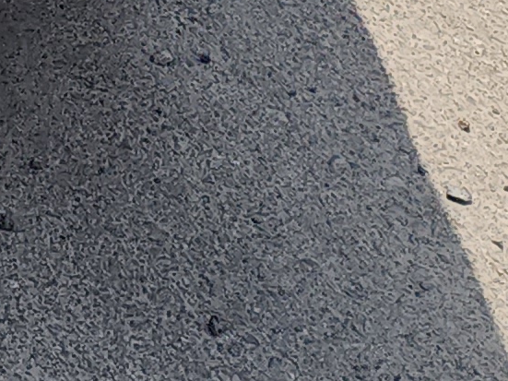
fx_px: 2450
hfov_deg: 10.0
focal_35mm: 167
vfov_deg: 7.3
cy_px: -976
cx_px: -799
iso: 12
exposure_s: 1/952
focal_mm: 6.4
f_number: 1.8
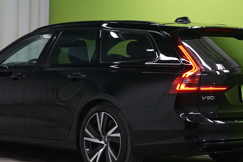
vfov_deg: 11.8
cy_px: 71
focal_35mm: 116
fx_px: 783
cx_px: 114
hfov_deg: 17.6
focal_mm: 66
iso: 5000
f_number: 5.6
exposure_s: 1/160
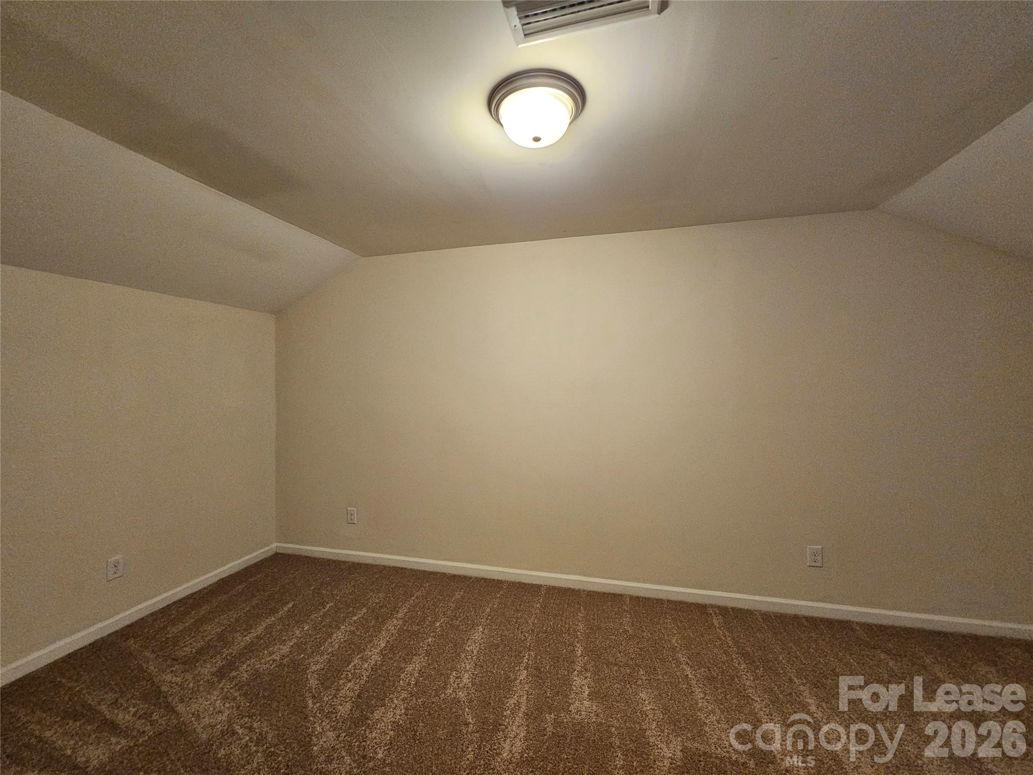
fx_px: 388
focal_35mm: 13
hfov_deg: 106.2
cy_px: 388
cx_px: 516
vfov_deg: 89.9
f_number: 2.2
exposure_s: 1/40
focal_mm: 2.2
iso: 320
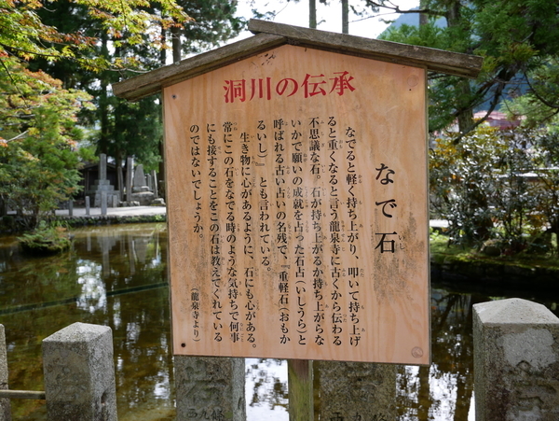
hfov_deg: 53.9
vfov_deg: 41.8
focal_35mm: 34
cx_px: 280
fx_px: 549
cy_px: 210
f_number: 5
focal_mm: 17
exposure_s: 1/200
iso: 200
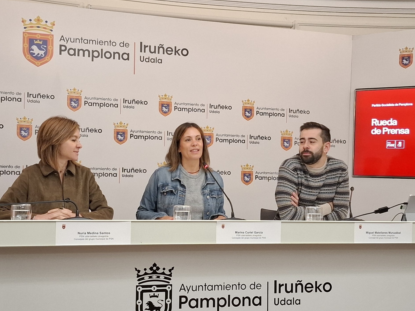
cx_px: 194
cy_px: 176
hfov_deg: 59.9
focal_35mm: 30
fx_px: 360
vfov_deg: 46.7
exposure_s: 1/100
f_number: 1.8
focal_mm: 5.54
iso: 320
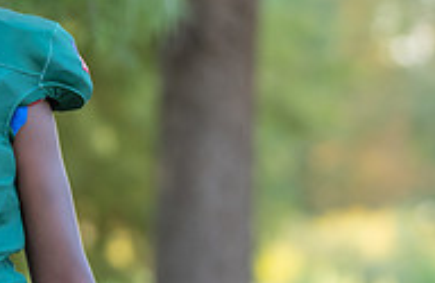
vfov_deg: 3.2
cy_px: 160
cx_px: -53
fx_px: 5086
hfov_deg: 4.9
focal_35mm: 424
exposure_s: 1/320
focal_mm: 124
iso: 200
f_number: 2.8
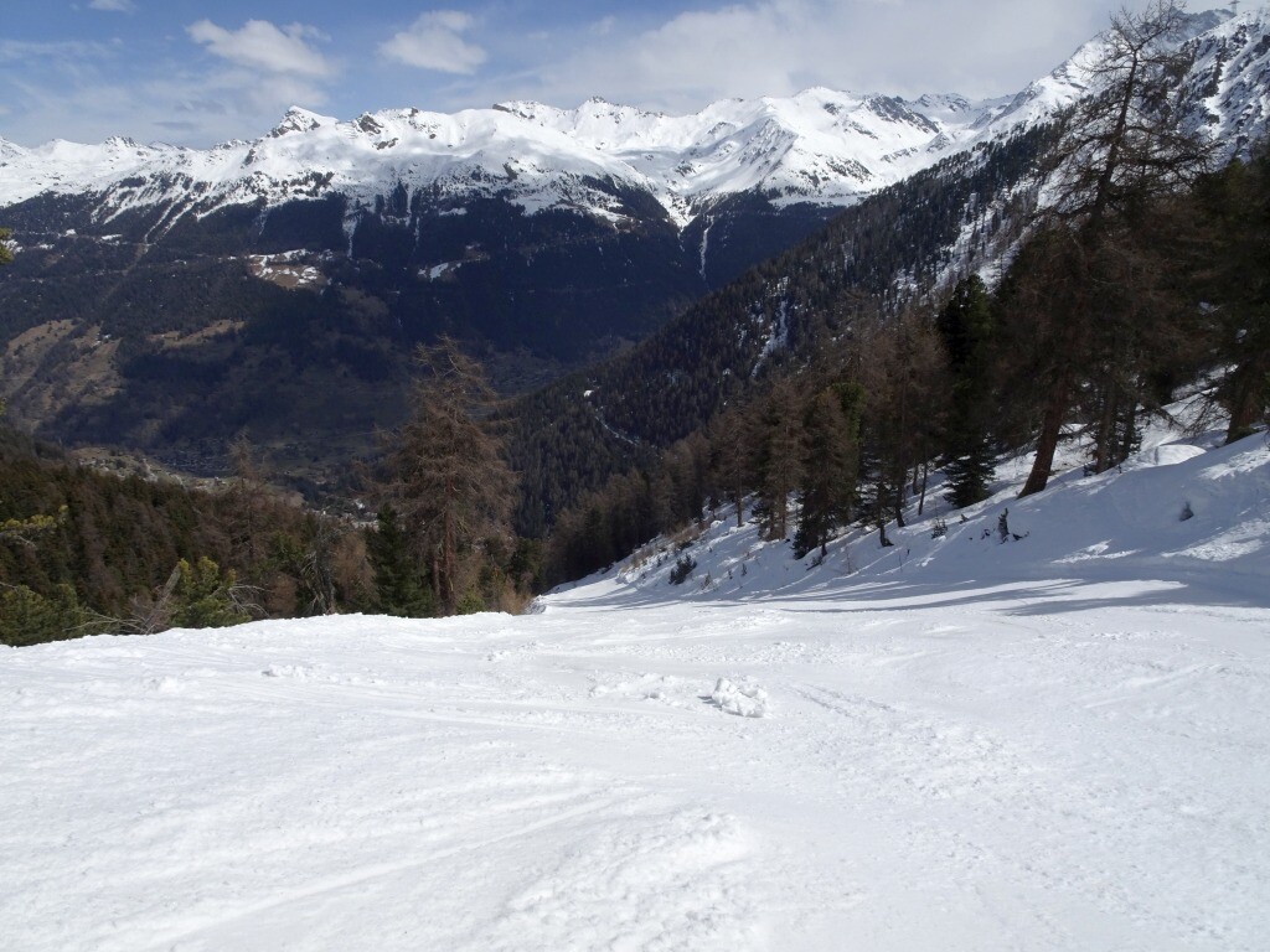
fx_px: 881
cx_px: 635
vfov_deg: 56.8
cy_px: 476
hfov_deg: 71.6
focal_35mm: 24
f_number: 4
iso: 80
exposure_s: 1/2000
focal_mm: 4.1
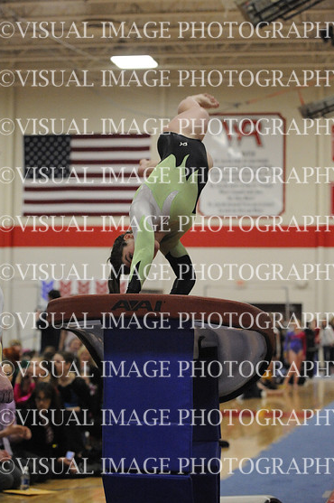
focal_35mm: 99
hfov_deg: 13.8
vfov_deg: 20.6
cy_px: 247
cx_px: 172
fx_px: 1381
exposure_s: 1/640
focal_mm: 95
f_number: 3.5
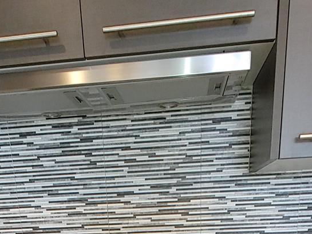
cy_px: 334
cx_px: 133
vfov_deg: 26.0
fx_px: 397
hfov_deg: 42.8
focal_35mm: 44
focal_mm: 1.78
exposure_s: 1/30
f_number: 1.9
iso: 200
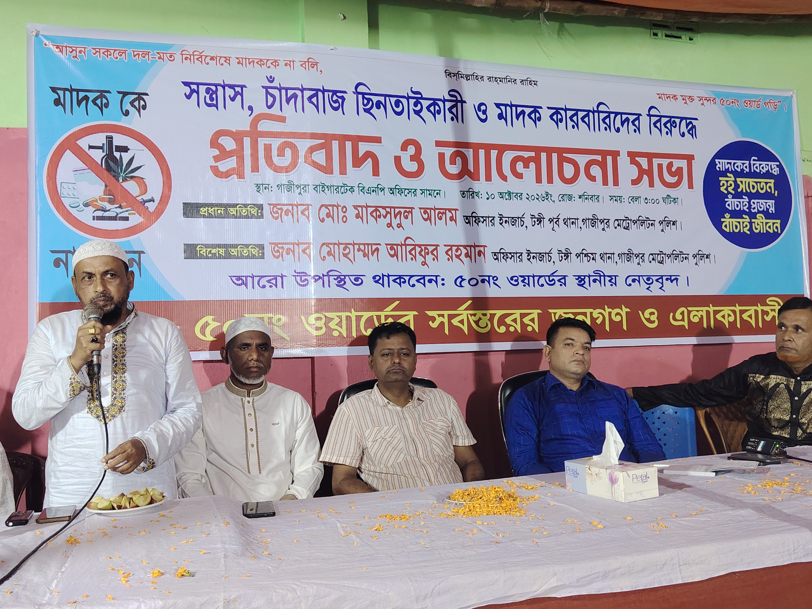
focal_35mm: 35
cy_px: 304
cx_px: 406
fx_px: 821
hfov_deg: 52.6
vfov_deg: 40.7
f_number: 1.75
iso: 2488
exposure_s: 1/20
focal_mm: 5.25
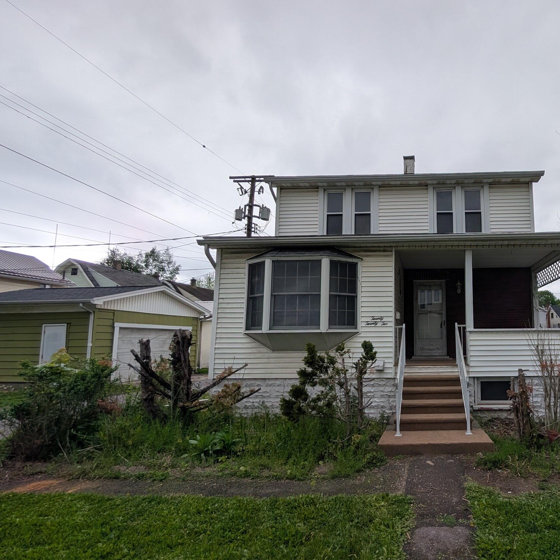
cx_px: 420
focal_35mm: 16
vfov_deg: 87.2
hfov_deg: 80.7
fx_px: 293
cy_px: 308
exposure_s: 1/2439
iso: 56
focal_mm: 2.02
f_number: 1.7
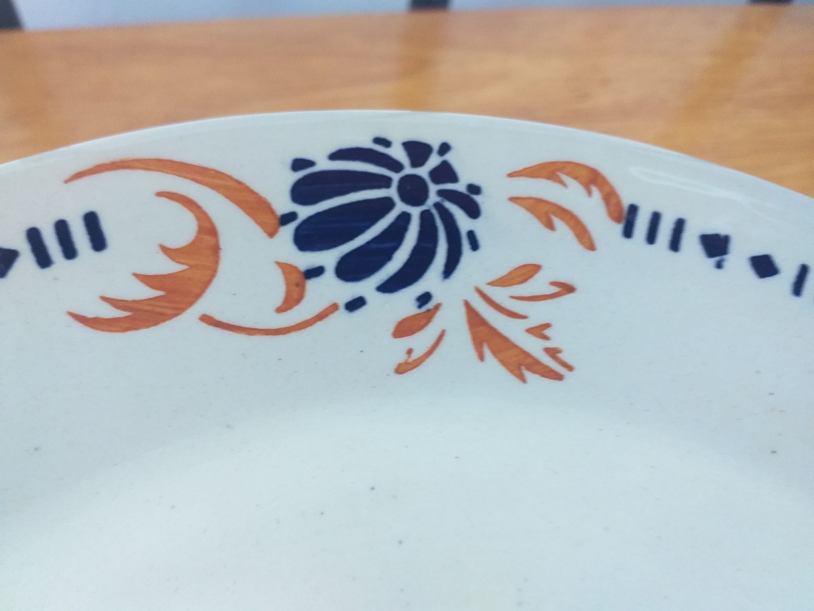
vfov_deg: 53.1
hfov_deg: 67.3
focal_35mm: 26
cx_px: 407
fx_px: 611
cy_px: 306
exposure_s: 1/25
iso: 250
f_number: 1.9
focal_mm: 3.6
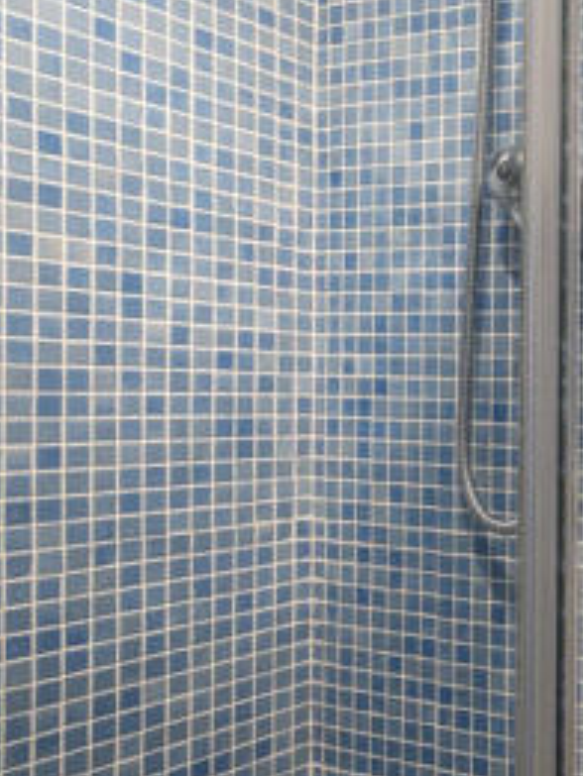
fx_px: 920
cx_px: 870
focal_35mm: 41
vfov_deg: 45.8
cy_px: 382
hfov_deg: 26.1
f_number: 9
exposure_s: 1/1.67
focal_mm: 11.5
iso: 160
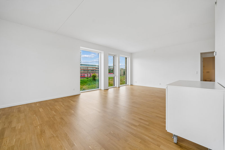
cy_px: 75
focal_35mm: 14
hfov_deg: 104.3
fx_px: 87
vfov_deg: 81.2
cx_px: 112
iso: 200
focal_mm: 14
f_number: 5
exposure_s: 1/100
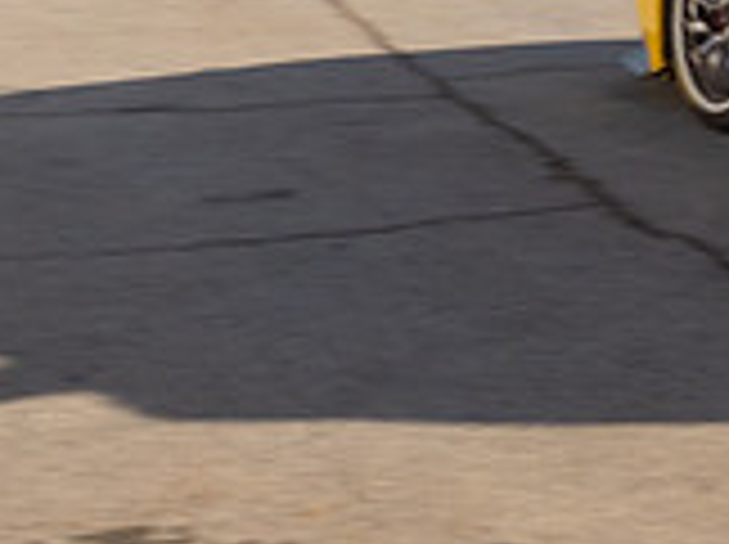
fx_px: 2565
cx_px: 1112
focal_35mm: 122
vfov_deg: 11.7
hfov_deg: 14.9
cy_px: -236
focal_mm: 17
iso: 500
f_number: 20
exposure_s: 1/80
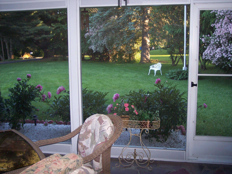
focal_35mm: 39
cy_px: 87
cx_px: 116
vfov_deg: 36.8
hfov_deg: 47.9
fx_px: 261
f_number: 2.8
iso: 140
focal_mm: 8
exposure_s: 1/60
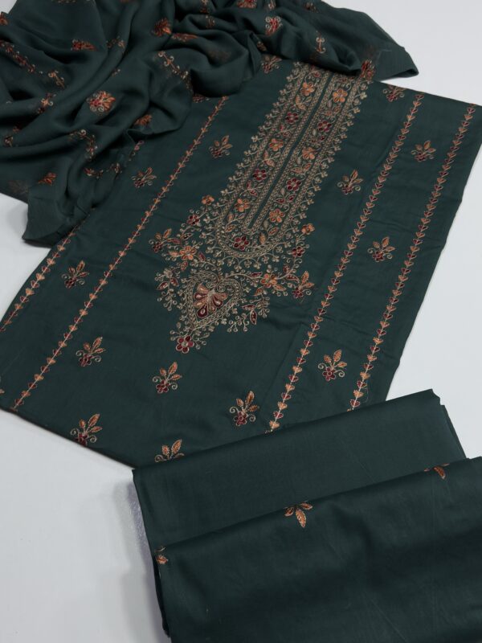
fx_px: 650
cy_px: 322
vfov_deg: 52.6
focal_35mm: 35
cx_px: 241
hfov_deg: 40.7
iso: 100
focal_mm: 6.76
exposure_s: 1/862
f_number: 1.78
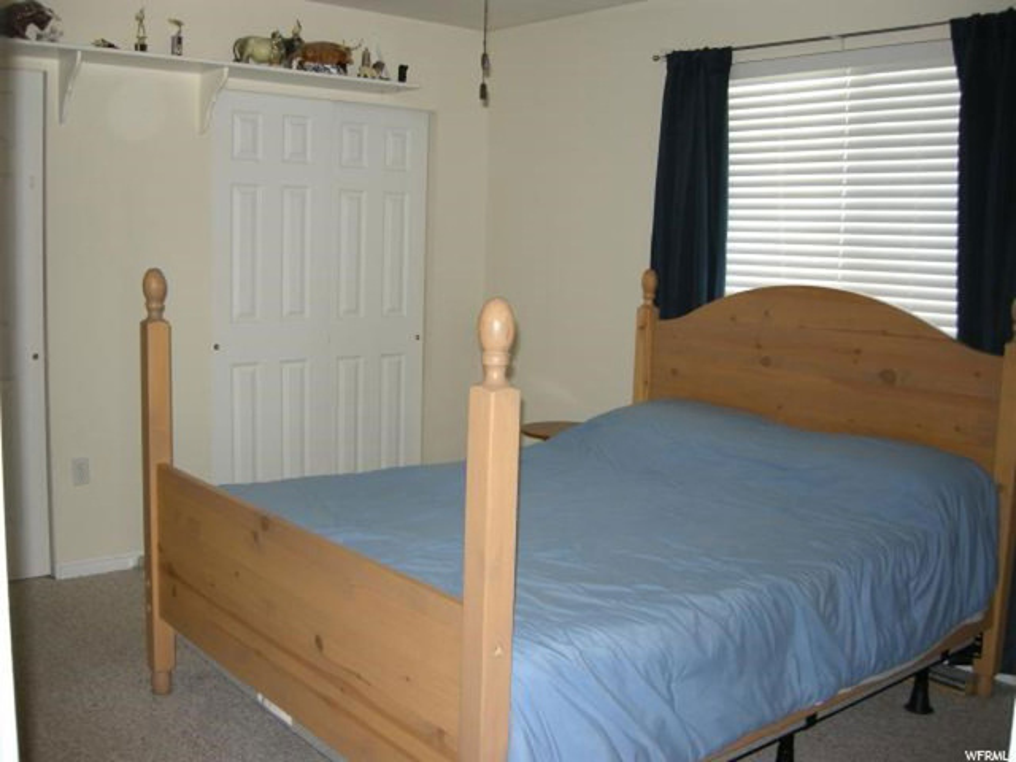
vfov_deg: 39.7
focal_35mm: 36
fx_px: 1057
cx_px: 508
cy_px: 381
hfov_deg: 51.4
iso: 83
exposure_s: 1/30
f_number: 2.7
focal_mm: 7.5
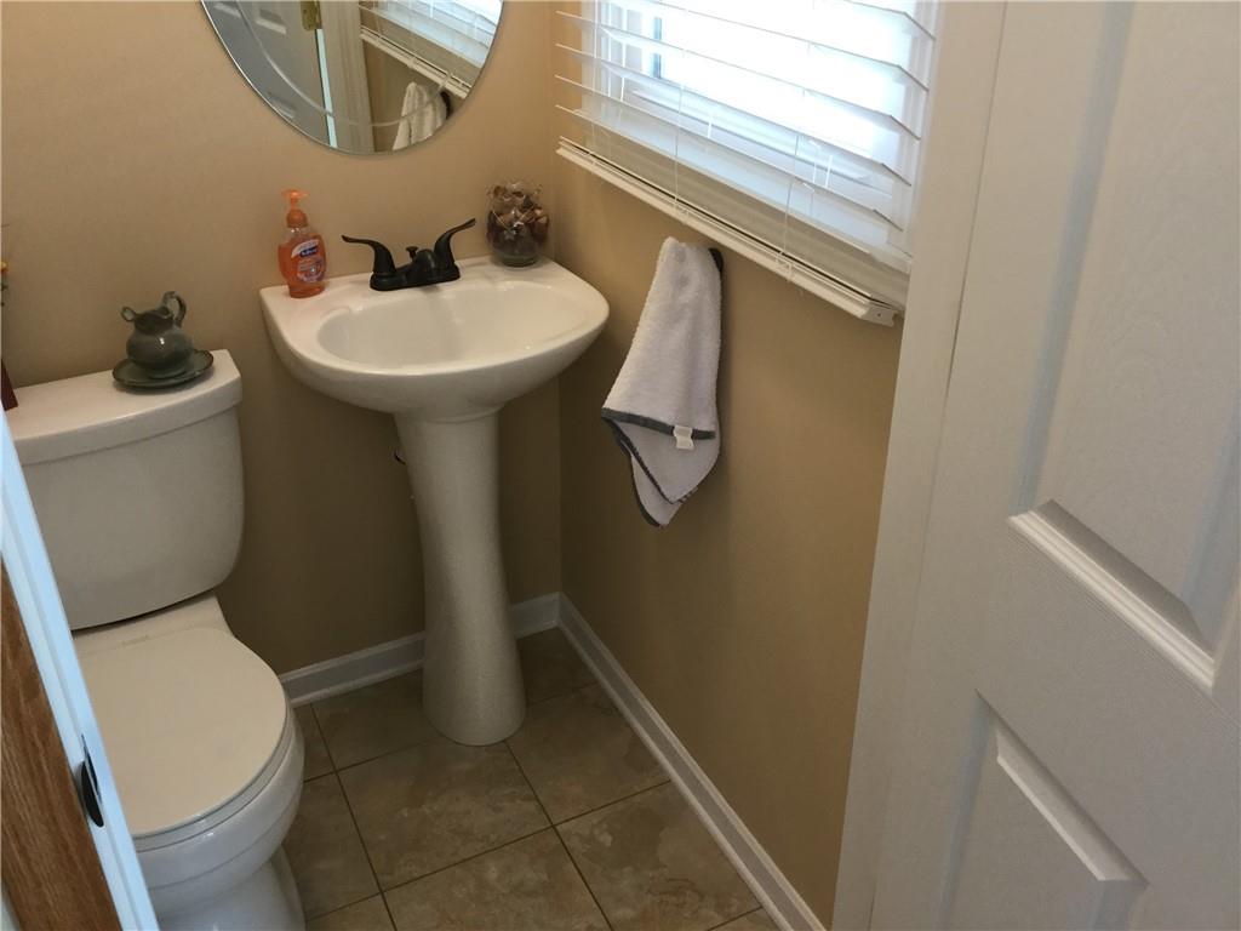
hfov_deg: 58.4
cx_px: 620
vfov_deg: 45.4
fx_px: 1111
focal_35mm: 31
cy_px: 466
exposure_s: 1/30
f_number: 2.4
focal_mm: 3.3
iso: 64
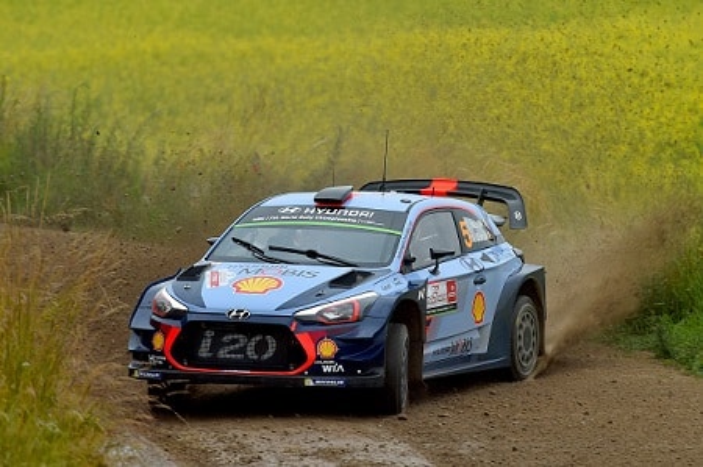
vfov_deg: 4.9
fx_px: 5462
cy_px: 234
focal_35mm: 280
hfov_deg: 7.4
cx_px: 352
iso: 400
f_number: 4
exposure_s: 1/400
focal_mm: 280
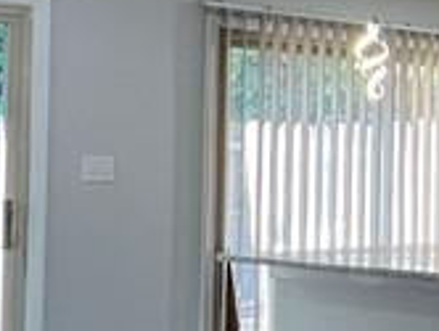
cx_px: 1066
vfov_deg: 18.5
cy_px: 172
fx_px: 1016
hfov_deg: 14.7
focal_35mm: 80
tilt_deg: +0.5
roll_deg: -0.8
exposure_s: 1/120
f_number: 1.8
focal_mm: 1.57
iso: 125
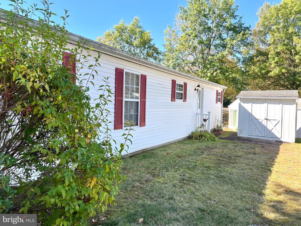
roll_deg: -1.7
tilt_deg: -2.9
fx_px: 226
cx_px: 150
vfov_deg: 53.1
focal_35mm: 26
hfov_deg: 67.3
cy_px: 113
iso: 50
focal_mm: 5.7
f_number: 1.5
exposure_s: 1/1038
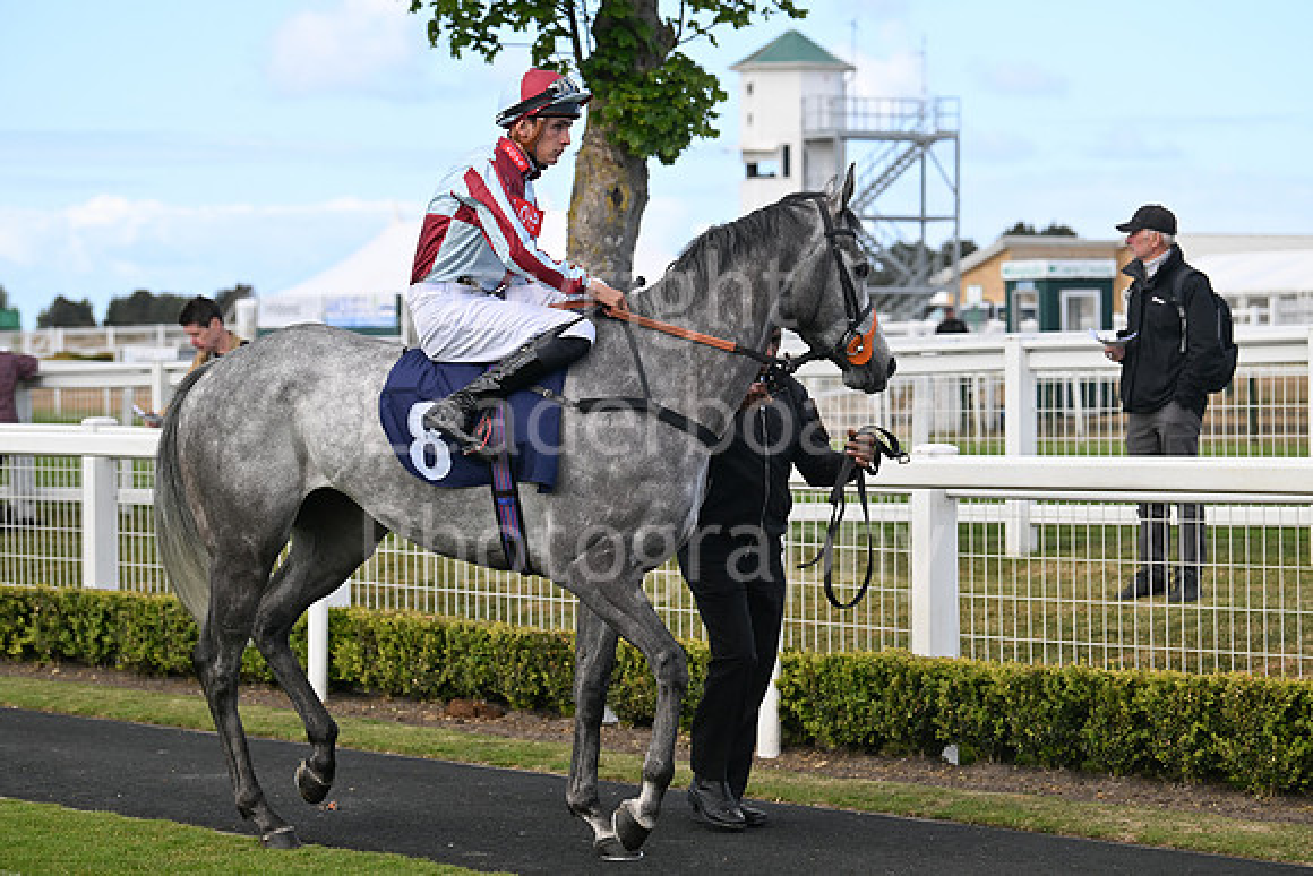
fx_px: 3721
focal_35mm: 102
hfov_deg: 20.0
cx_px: 656
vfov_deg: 13.4
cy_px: 438
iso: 400
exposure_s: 1/1600
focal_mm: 102
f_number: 4.5
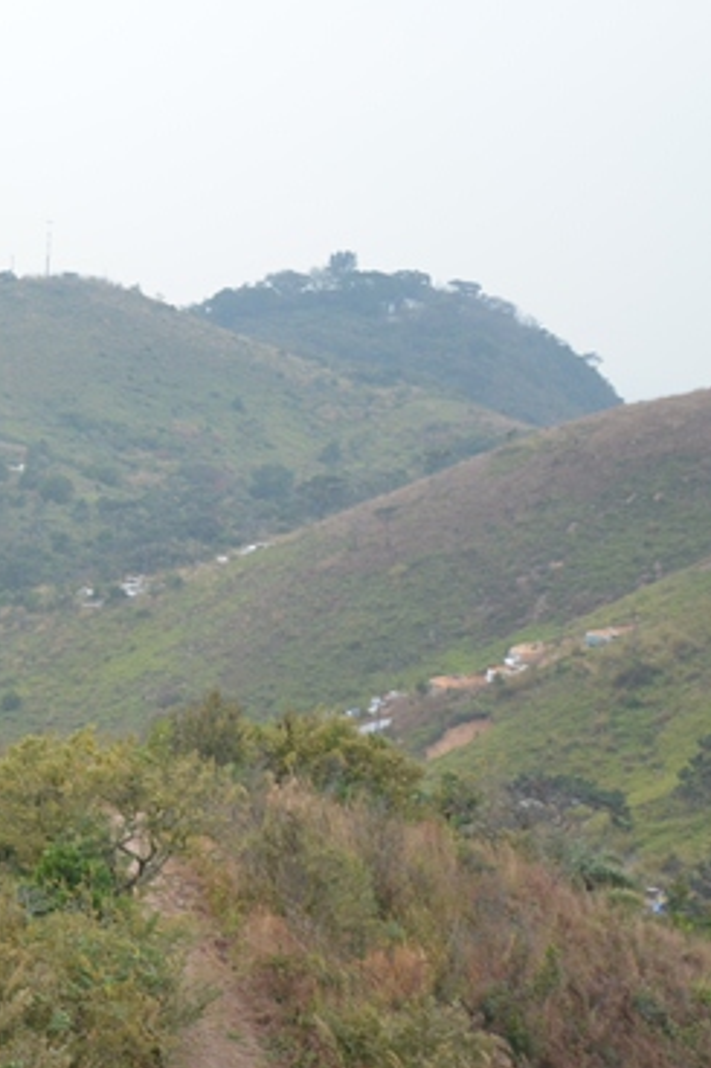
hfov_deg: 15.2
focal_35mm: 75
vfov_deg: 26.9
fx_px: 2224
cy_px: 377
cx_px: -638
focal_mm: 18
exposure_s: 1/160
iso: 200
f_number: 6.3
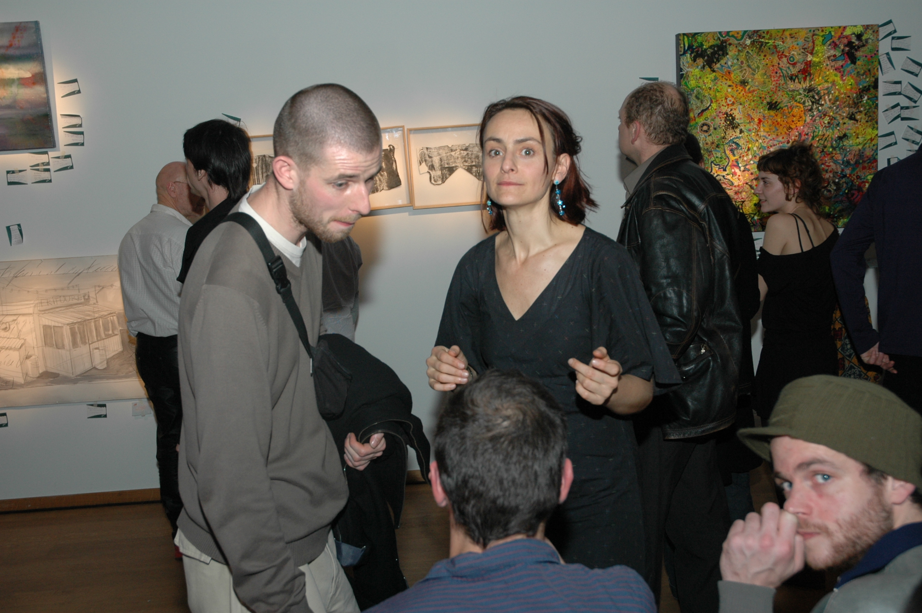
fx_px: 1113
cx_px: 461
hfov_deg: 45.0
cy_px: 306
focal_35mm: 44
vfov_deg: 30.8
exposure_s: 1/60
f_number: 5
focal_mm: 29
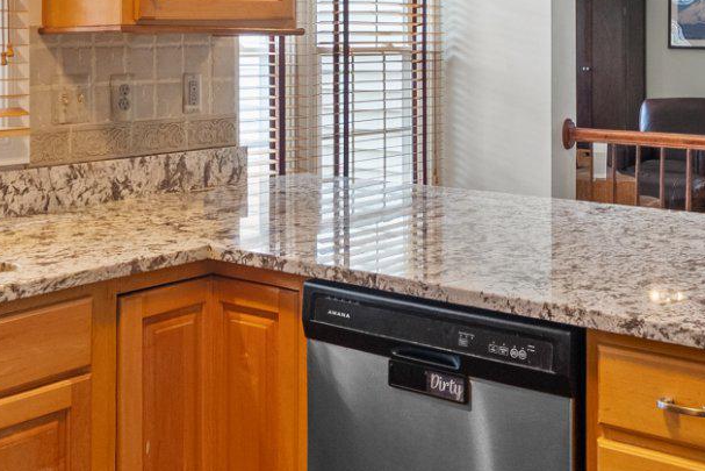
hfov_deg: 36.8
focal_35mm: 54
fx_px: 1058
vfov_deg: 24.3
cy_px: 42
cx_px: 411
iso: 800
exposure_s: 1/8
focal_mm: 16
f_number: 8
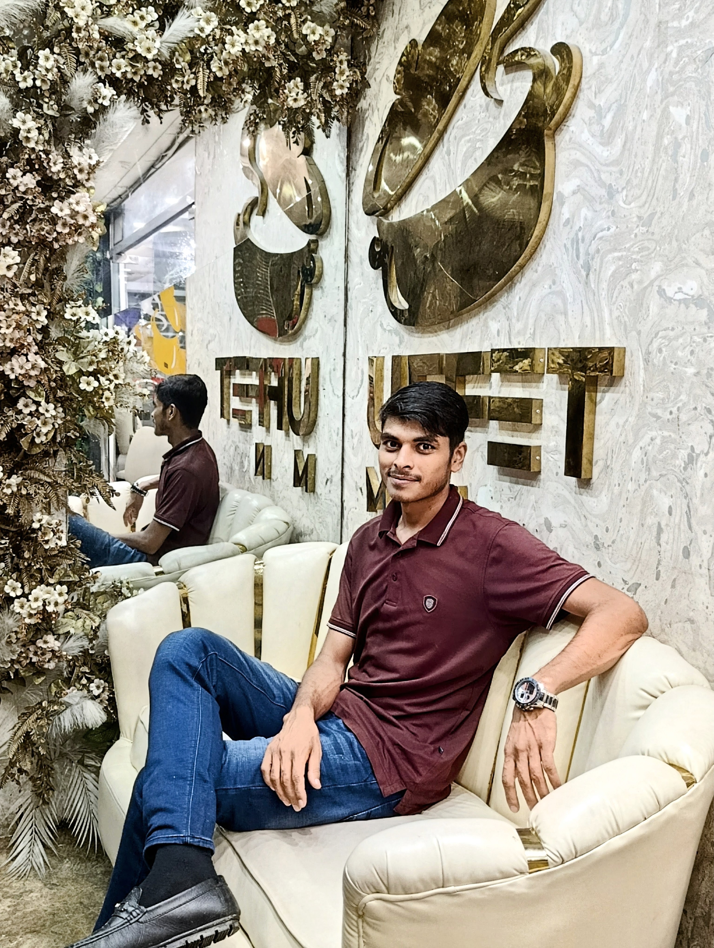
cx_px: 357
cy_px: 474
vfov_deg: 52.6
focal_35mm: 35
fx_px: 960
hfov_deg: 40.8
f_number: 1.65
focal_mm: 6.11
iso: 1039
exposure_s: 1/50
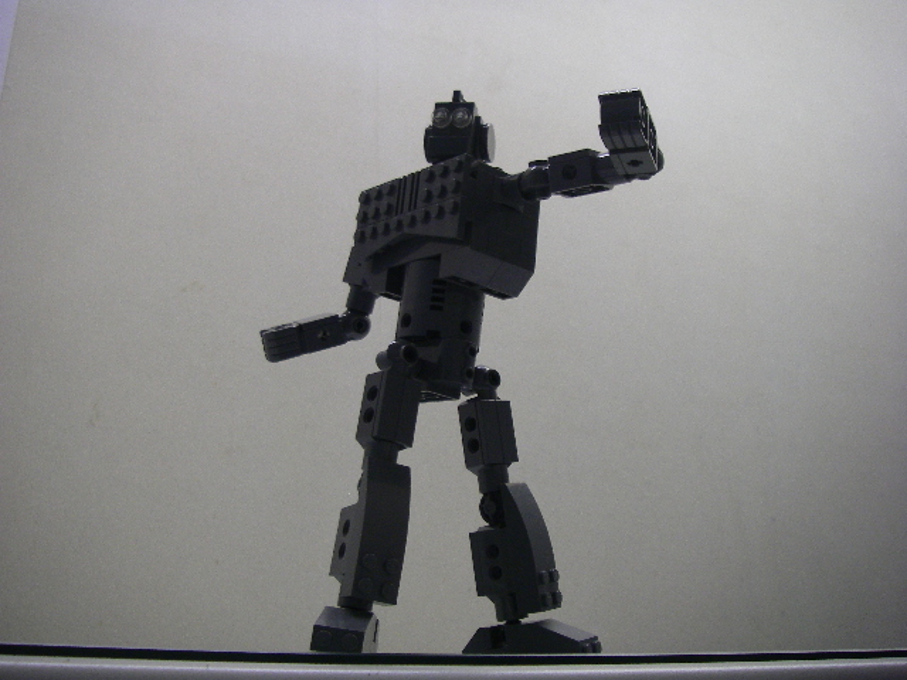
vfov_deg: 37.7
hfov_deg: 49.0
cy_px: 340
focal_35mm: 38
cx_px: 454
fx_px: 996
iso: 160
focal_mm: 6.3
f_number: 3.3
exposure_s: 1/25
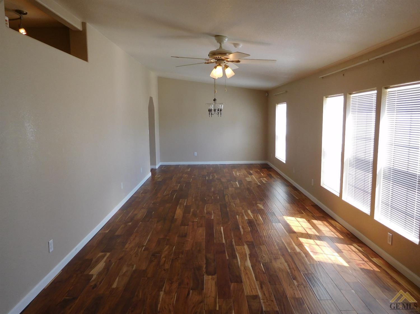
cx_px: 210
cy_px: 157
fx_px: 303
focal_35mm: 25
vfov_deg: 54.9
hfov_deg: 69.4
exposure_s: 1/60
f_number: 3.4
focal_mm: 4.5
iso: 125
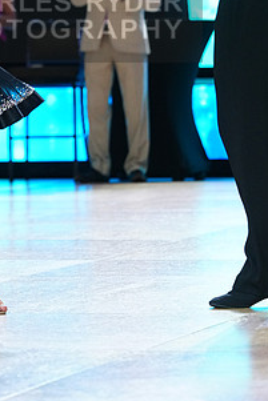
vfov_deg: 7.9
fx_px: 2900
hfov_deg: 5.3
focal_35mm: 260
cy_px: 19
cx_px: 19
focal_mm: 135
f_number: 4
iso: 2500
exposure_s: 1/320
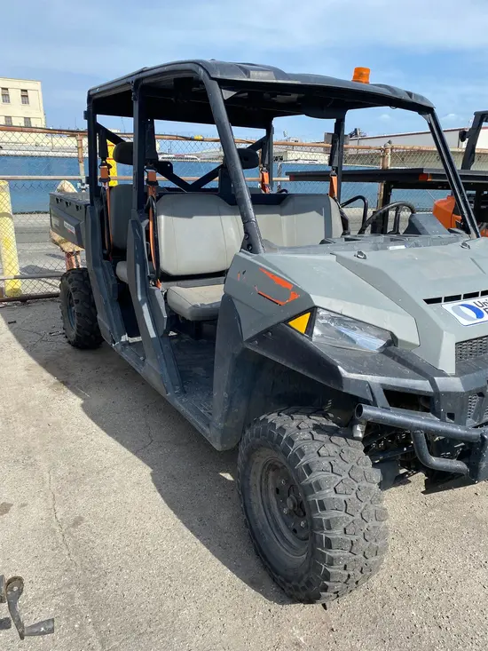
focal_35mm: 26
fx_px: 489
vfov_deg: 67.3
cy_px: 326
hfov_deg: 53.1
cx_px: 244
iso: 32
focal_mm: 4.25
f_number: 1.8
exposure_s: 1/1927
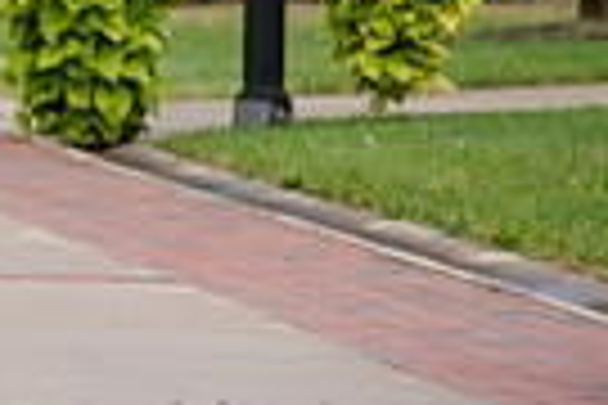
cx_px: -644
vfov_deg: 1.9
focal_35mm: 711
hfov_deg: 2.9
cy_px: -97
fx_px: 12007
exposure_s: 1/500
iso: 500
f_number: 5
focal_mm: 165
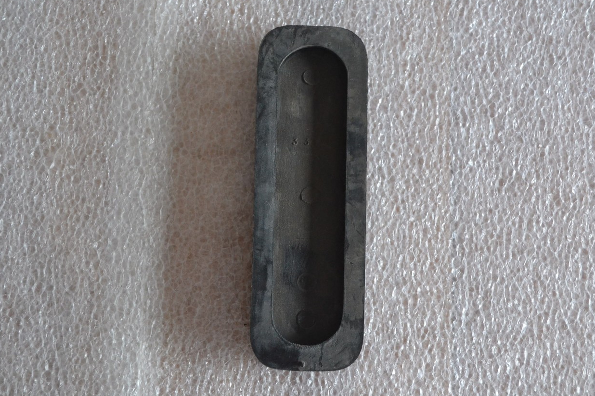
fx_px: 975
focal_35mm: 59
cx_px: 298
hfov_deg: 33.9
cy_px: 194
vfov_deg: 23.0
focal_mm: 36
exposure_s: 1/60
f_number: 5
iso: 1400
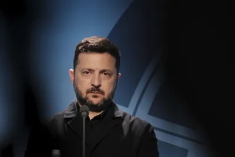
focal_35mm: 600
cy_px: 78
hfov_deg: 3.4
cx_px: 118
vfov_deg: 2.3
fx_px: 3918
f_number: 5.6
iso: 2500
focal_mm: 400
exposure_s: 1/125
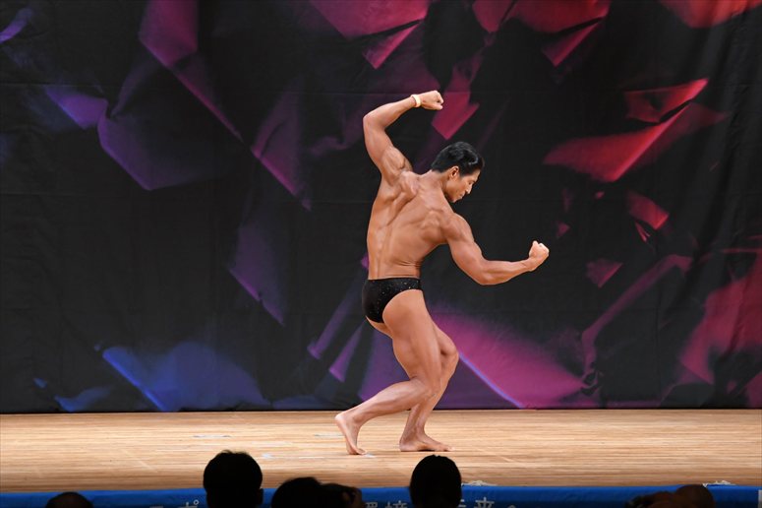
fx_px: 4760
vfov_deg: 6.1
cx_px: 381
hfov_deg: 9.2
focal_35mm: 225
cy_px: 254
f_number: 5.6
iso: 3200
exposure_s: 1/400
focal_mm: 150
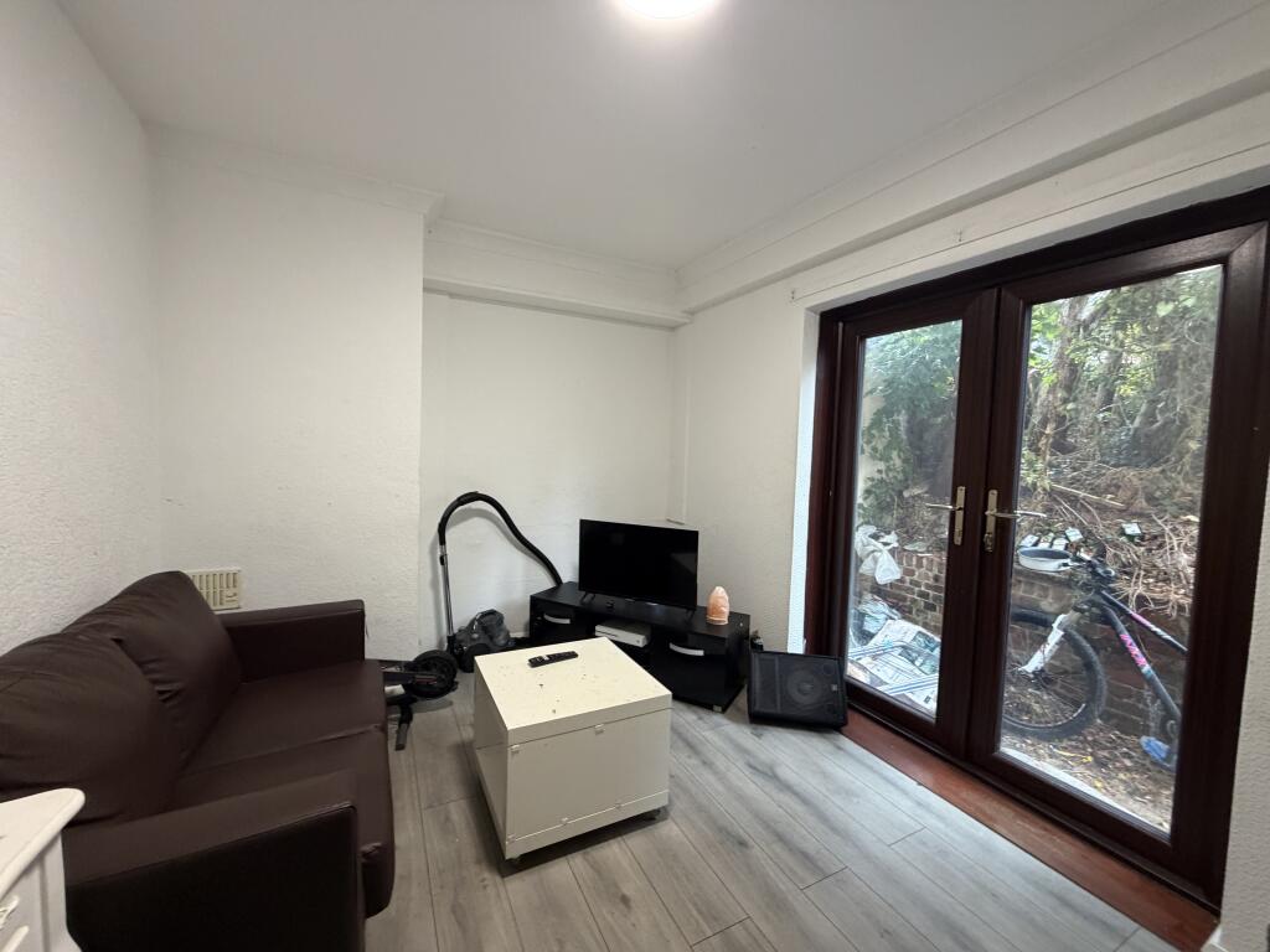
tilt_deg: -2.5
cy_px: 476
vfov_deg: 85.7
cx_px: 635
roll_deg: -1.5
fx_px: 514
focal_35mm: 14
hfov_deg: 102.1
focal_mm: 2.22
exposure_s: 1/50
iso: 320
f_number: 2.2
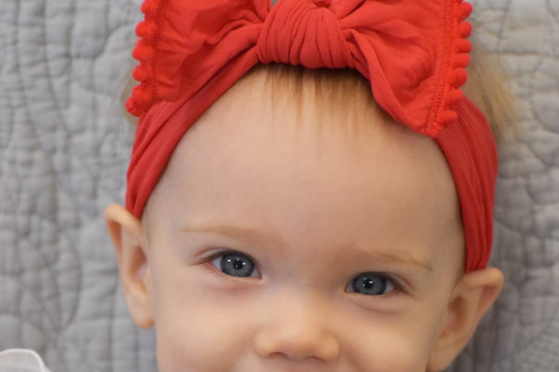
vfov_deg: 4.1
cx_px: 280
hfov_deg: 6.1
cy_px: 250
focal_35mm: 339
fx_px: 5264
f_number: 5
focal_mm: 150
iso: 2200
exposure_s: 1/500
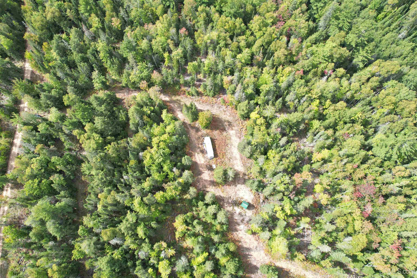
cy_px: 139
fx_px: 255
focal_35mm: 22
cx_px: 208
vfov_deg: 57.2
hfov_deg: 78.6
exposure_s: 1/500
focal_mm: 8.38
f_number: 2.8
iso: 100
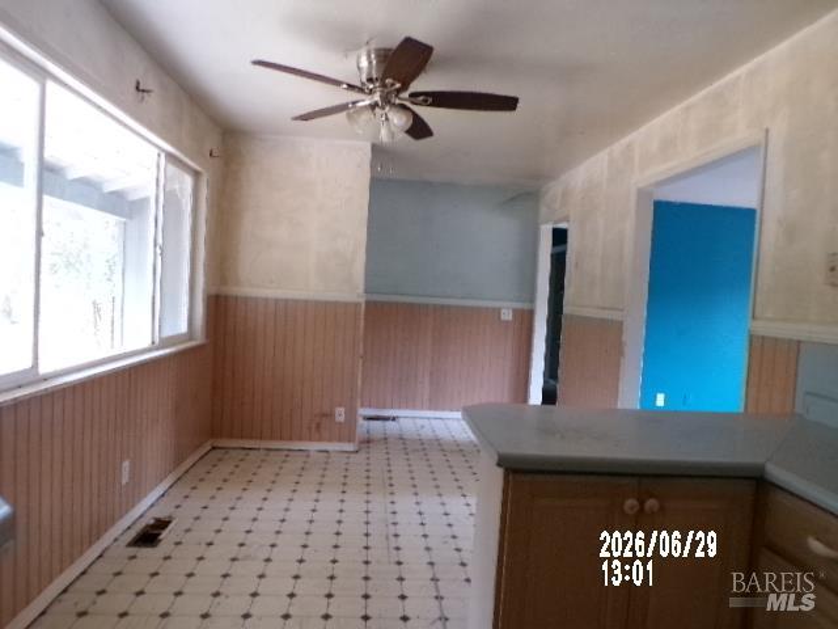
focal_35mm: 24
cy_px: 314
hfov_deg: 71.6
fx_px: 581
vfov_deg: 56.8
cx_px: 419
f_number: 3
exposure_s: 1/60
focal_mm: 4.3
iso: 652
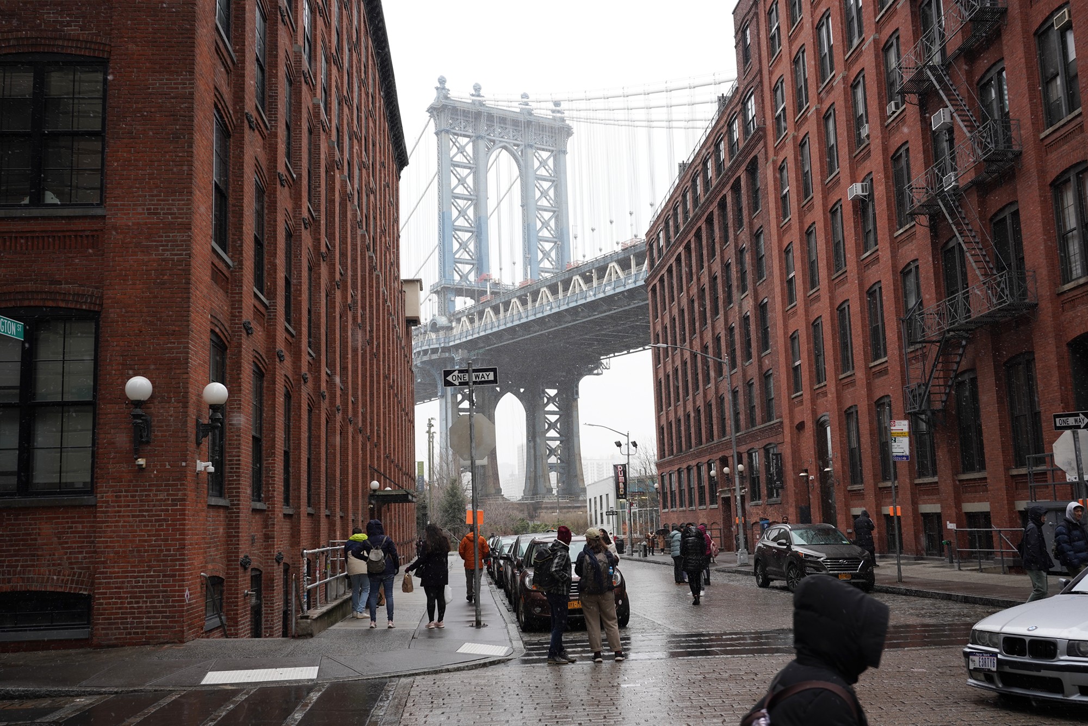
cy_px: 363
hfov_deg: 57.2
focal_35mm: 33
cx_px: 544
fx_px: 997
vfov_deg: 40.0
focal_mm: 33
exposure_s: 1/125
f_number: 5.6
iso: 320
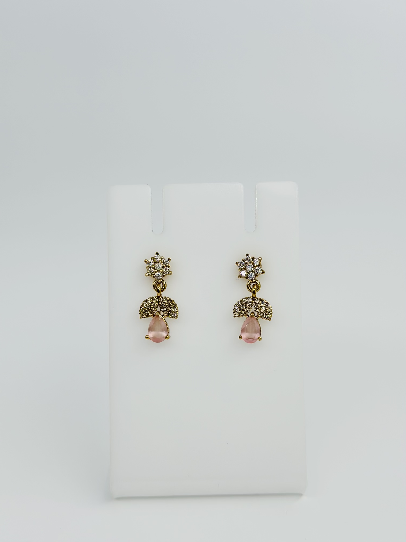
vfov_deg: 39.7
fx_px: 751
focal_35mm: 48
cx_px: 203
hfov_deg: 30.3
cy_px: 271
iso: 80
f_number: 1.78
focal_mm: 6.86
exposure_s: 1/1590
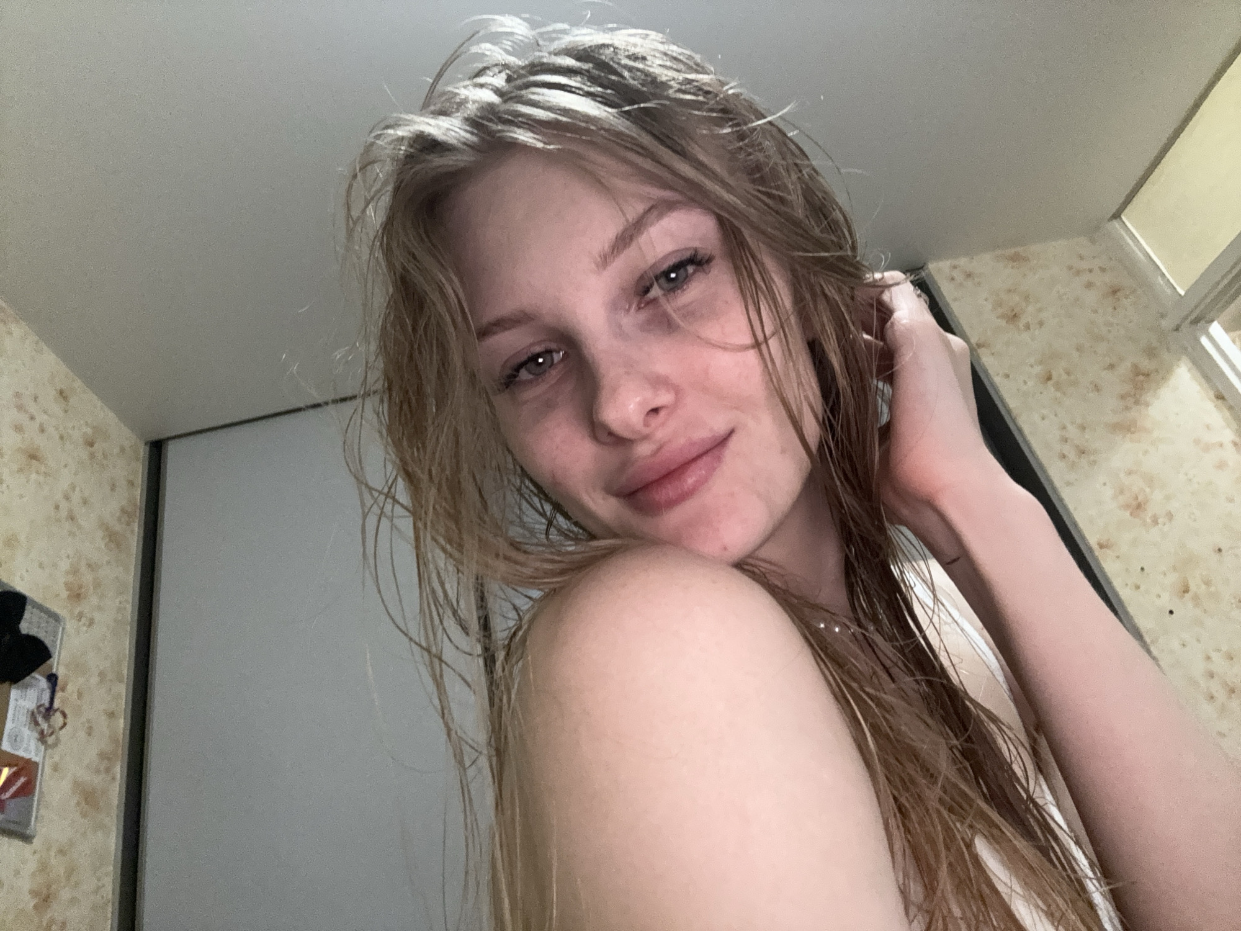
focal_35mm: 23
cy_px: 466
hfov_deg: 73.9
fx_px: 825
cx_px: 620
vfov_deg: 58.9
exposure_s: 1/33
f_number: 1.9
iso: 160
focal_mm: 2.69
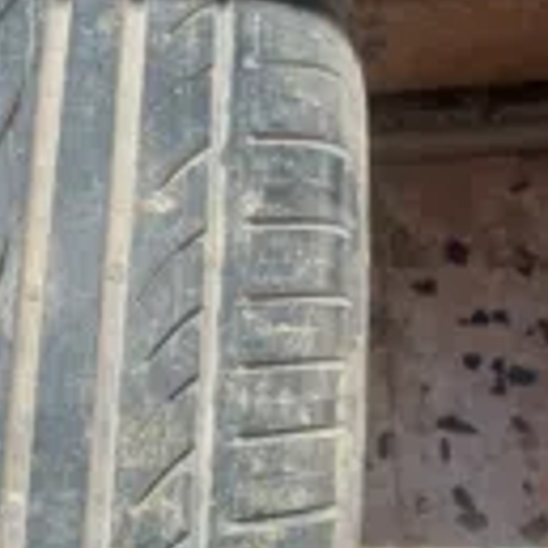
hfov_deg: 23.1
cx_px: 123
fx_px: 1325
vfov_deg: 23.3
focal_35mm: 74
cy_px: 336
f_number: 1.8
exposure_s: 1/588
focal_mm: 4
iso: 20
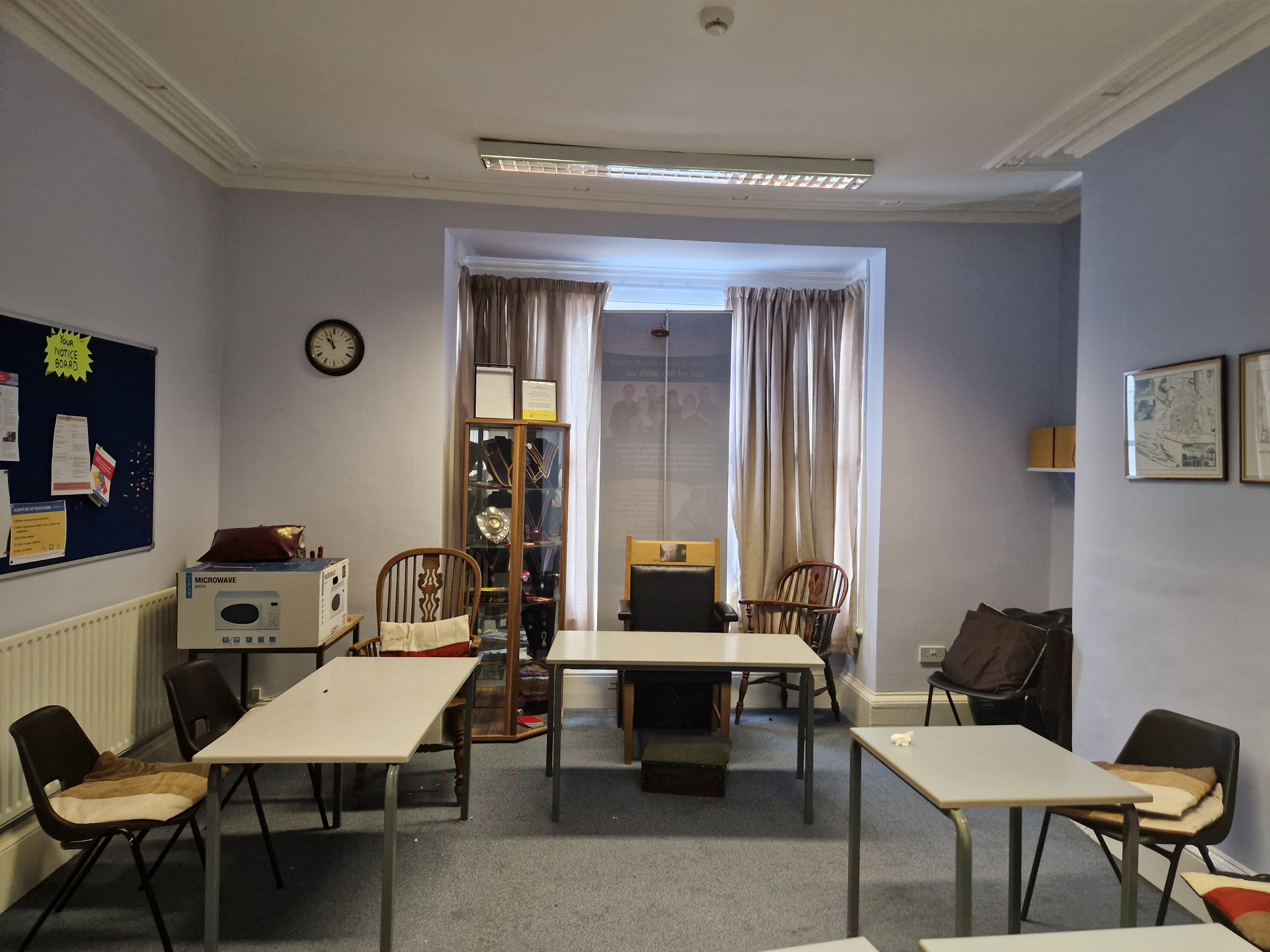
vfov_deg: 58.9
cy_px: 476
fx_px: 844
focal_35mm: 23
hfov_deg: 73.9
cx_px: 635
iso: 400
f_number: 1.8
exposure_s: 1/100
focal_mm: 5.4
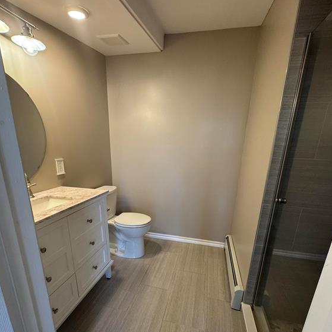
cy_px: 198
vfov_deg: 83.0
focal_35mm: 17
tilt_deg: -15.6
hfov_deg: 84.0
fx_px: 184
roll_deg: -1.0
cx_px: 166
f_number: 2.2
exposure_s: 1/120
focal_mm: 2.22
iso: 250
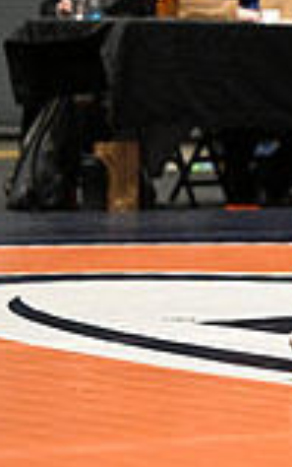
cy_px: 37
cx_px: 790
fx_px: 3889
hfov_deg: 4.2
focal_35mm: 306
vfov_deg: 6.8
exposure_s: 1/767
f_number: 2.8
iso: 3600
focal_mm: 82
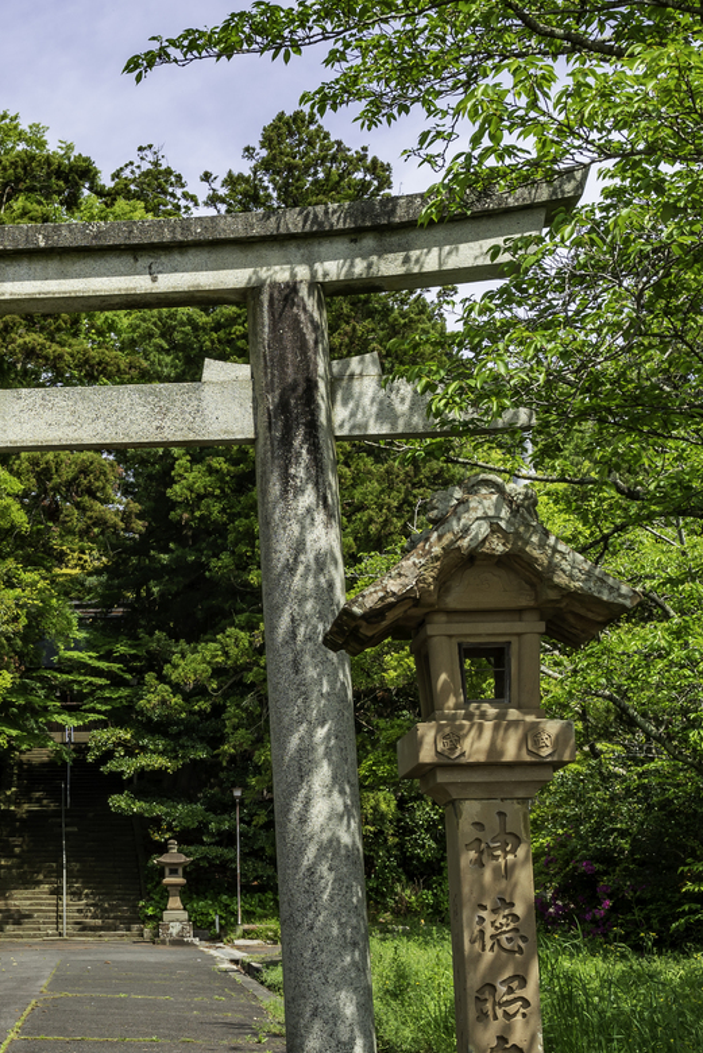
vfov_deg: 30.8
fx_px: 1911
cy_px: 508
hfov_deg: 19.9
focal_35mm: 65
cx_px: -82
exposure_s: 1/250
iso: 125
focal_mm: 25.5
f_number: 8
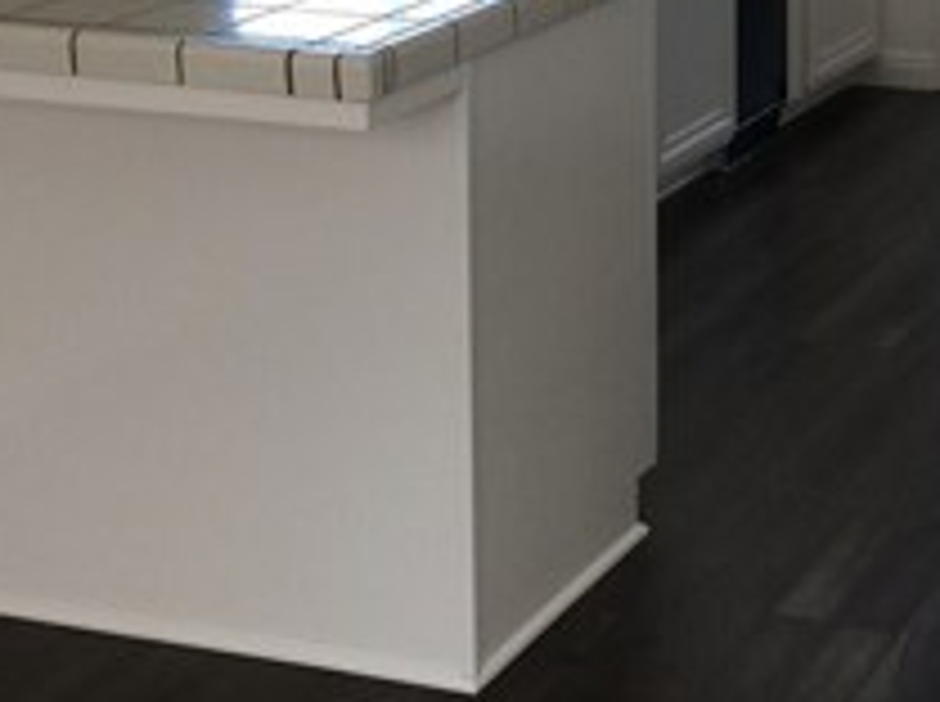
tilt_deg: -5.6
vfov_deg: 15.8
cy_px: -194
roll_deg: +0.2
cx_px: 837
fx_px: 2413
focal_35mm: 89
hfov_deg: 21.6
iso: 32
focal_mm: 4.15
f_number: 2.2
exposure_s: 1/40
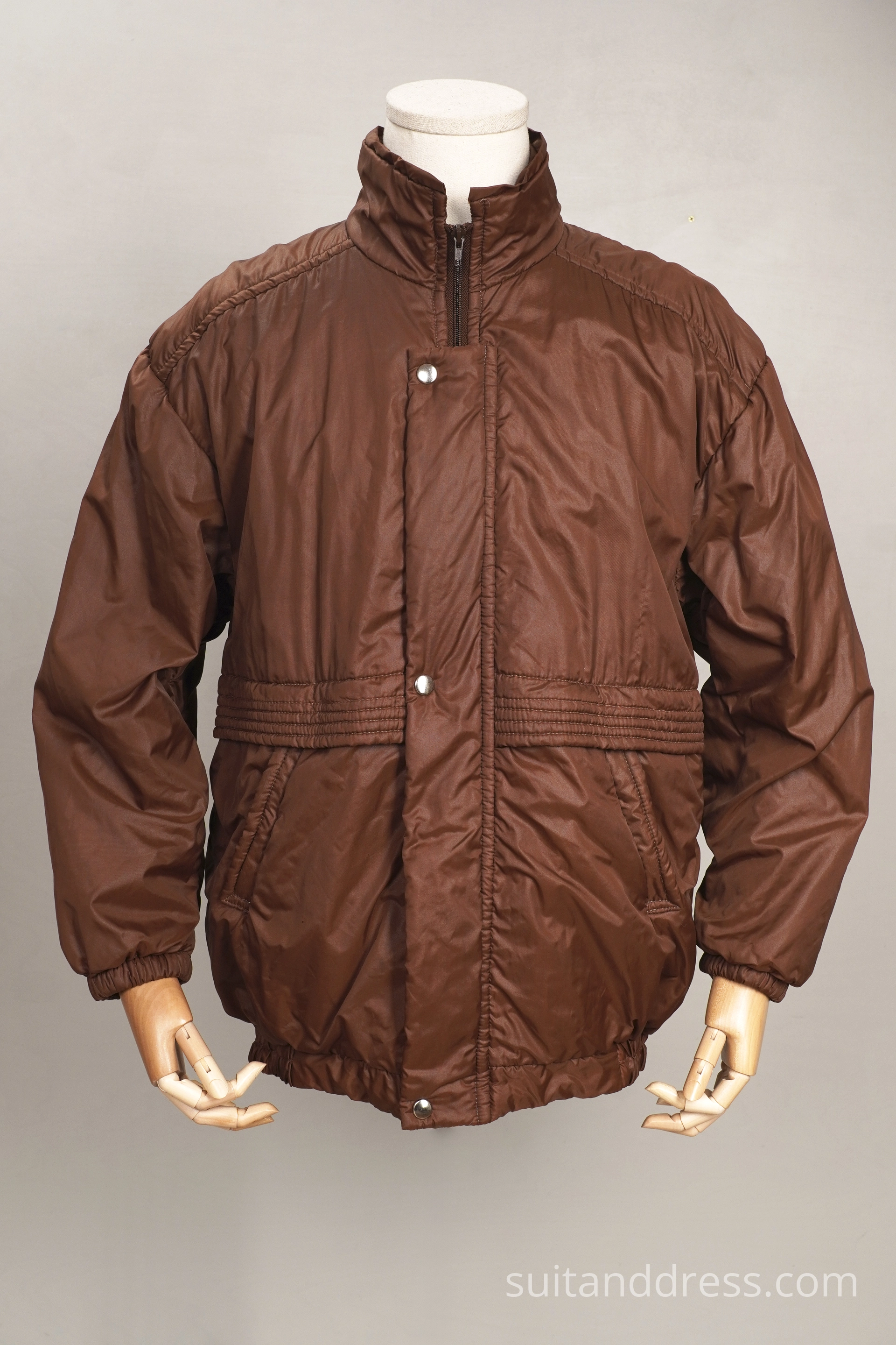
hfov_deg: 28.1
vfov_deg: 41.1
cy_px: 672
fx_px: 1792
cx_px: 448
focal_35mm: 48
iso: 320
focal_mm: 32
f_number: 7.1
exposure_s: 1/30
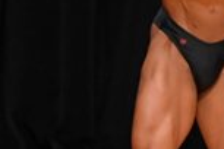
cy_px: 88
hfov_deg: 1.5
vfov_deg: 1.0
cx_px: -30
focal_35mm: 1370
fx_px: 8524
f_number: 5.6
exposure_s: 1/400
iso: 4000
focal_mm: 180
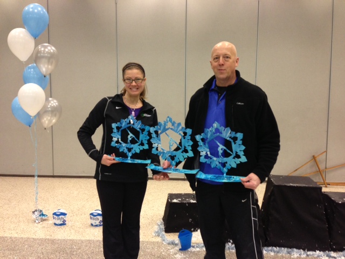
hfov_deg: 55.4
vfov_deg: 42.9
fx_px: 329
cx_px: 172
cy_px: 130
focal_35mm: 33
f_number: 2.4
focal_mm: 4.13
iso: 160
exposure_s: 1/20
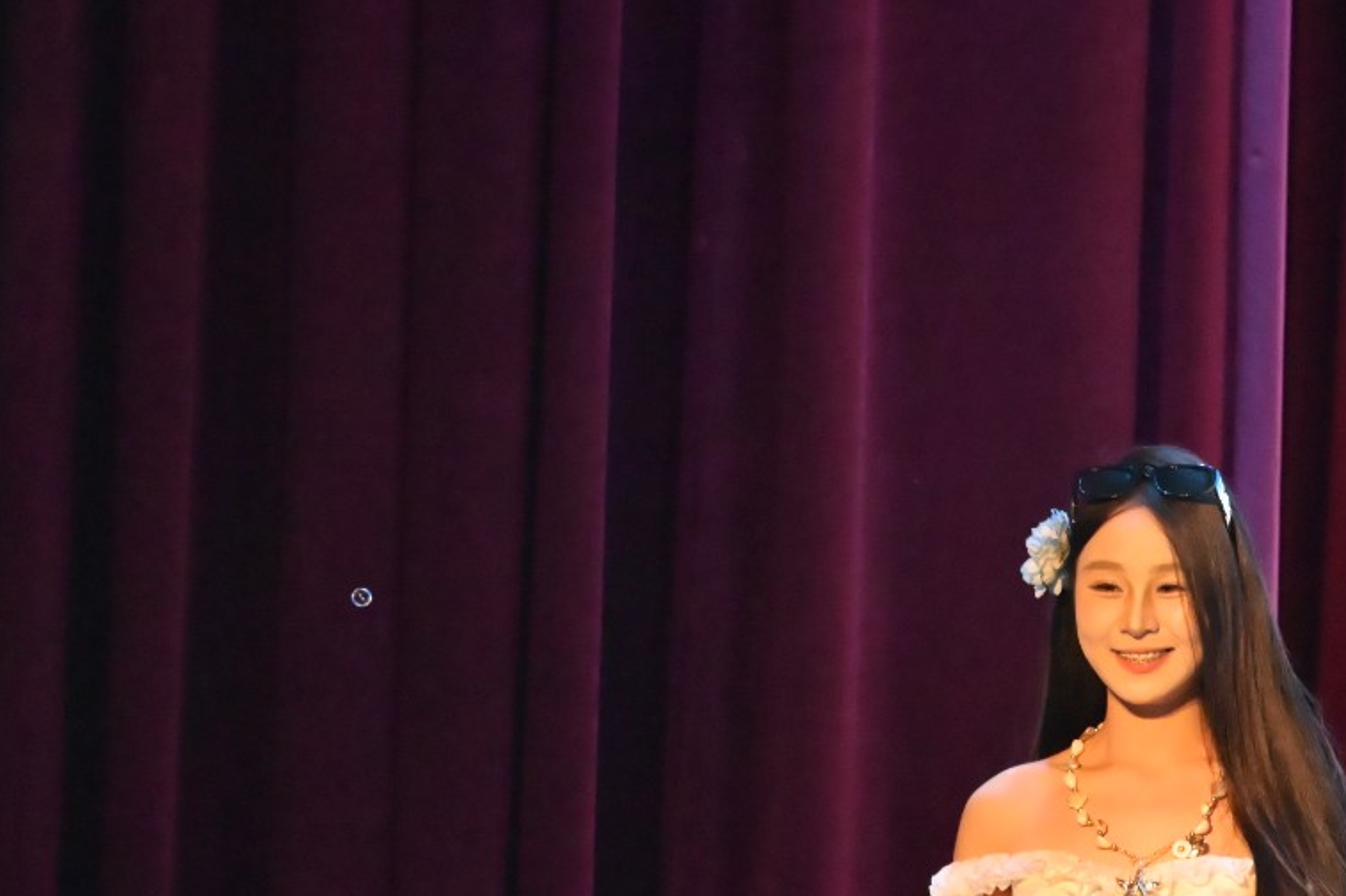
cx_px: 1396
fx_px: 13827
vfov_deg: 3.7
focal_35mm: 370
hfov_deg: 5.6
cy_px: 827
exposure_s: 1/250
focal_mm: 175
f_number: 8
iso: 12800
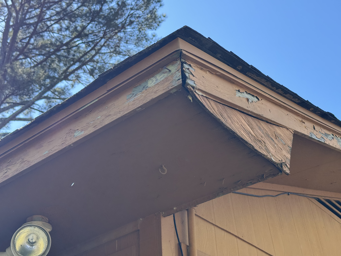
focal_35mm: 48
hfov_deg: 39.7
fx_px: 473
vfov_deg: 30.3
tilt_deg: +34.1
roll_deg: +3.7
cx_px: 170
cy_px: 128
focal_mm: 6.76
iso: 64
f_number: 1.78
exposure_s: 1/980
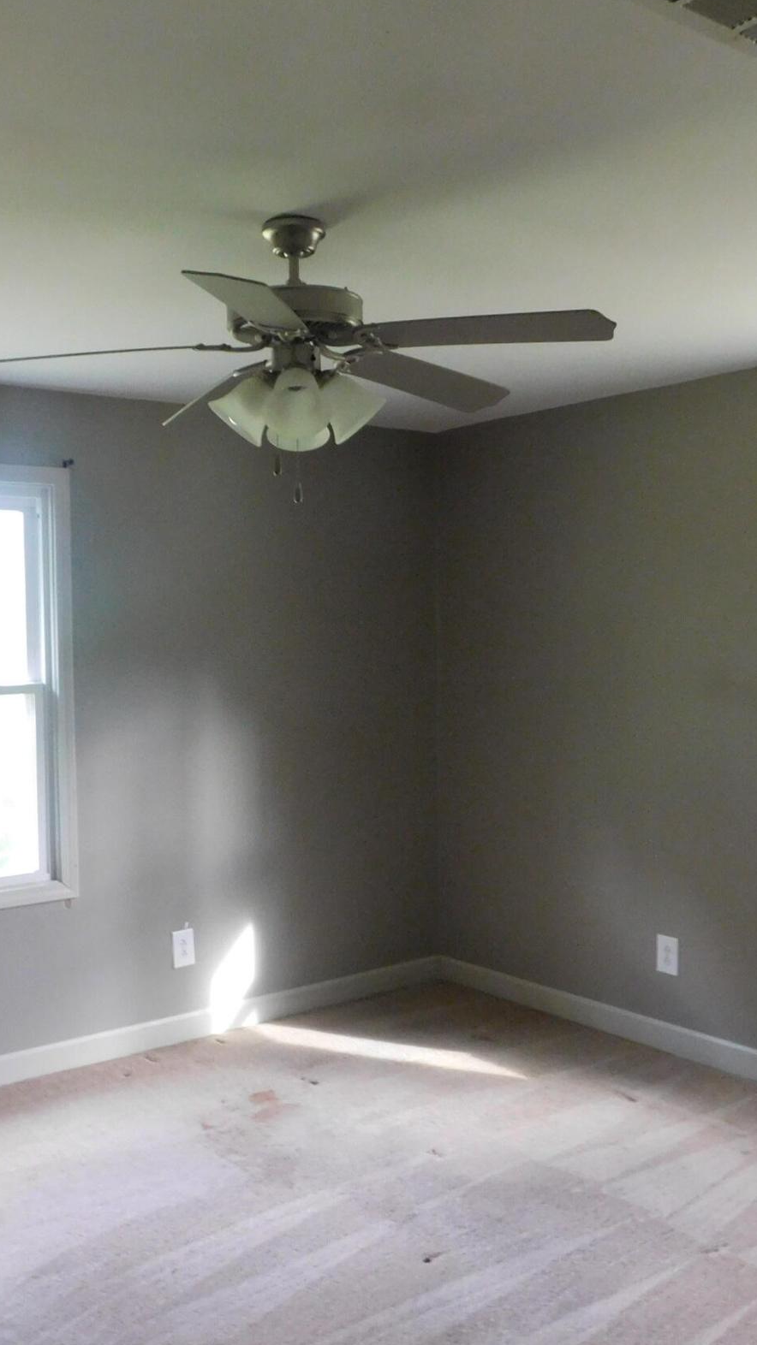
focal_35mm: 34
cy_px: 677
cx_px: 305
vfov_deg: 58.0
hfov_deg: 34.5
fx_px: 1214
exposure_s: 1/15
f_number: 3
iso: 400
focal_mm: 4
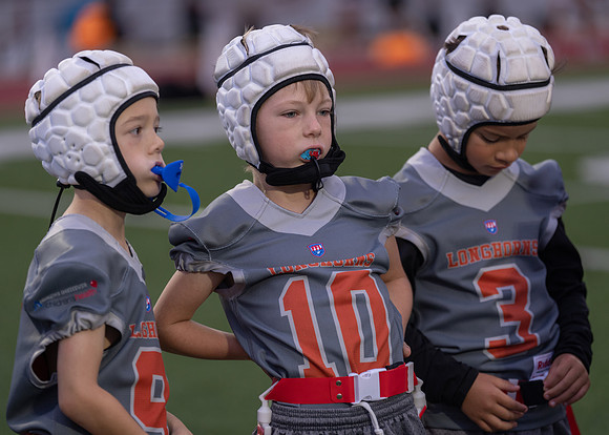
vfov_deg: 8.6
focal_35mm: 168
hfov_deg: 12.0
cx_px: 304
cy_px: 218
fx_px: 2899
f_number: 2.8
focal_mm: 160
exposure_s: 1/320
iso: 500
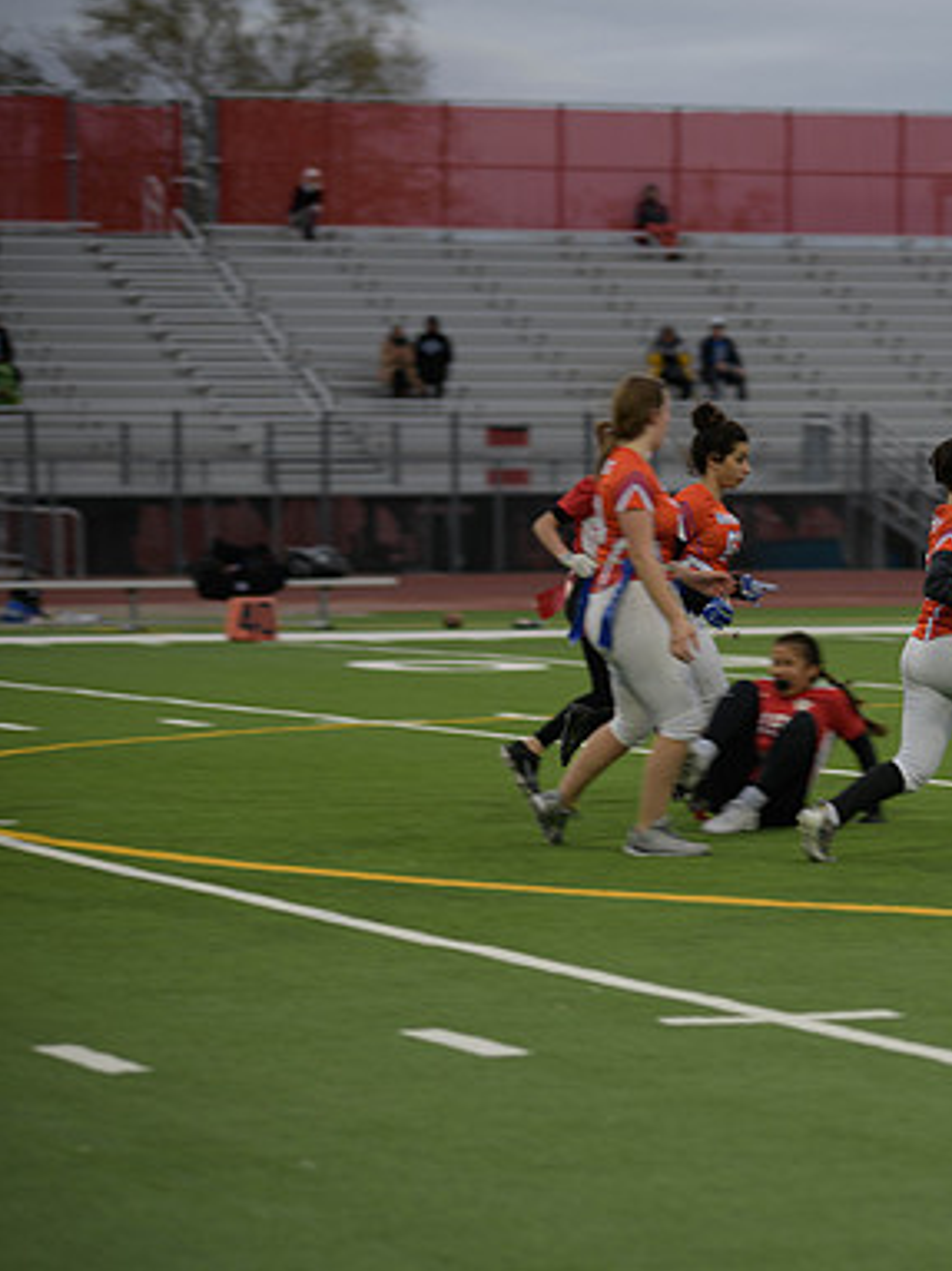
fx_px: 5980
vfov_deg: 12.1
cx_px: 879
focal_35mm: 163
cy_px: 639
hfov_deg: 9.1
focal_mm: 112
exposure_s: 1/200
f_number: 2.8
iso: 160
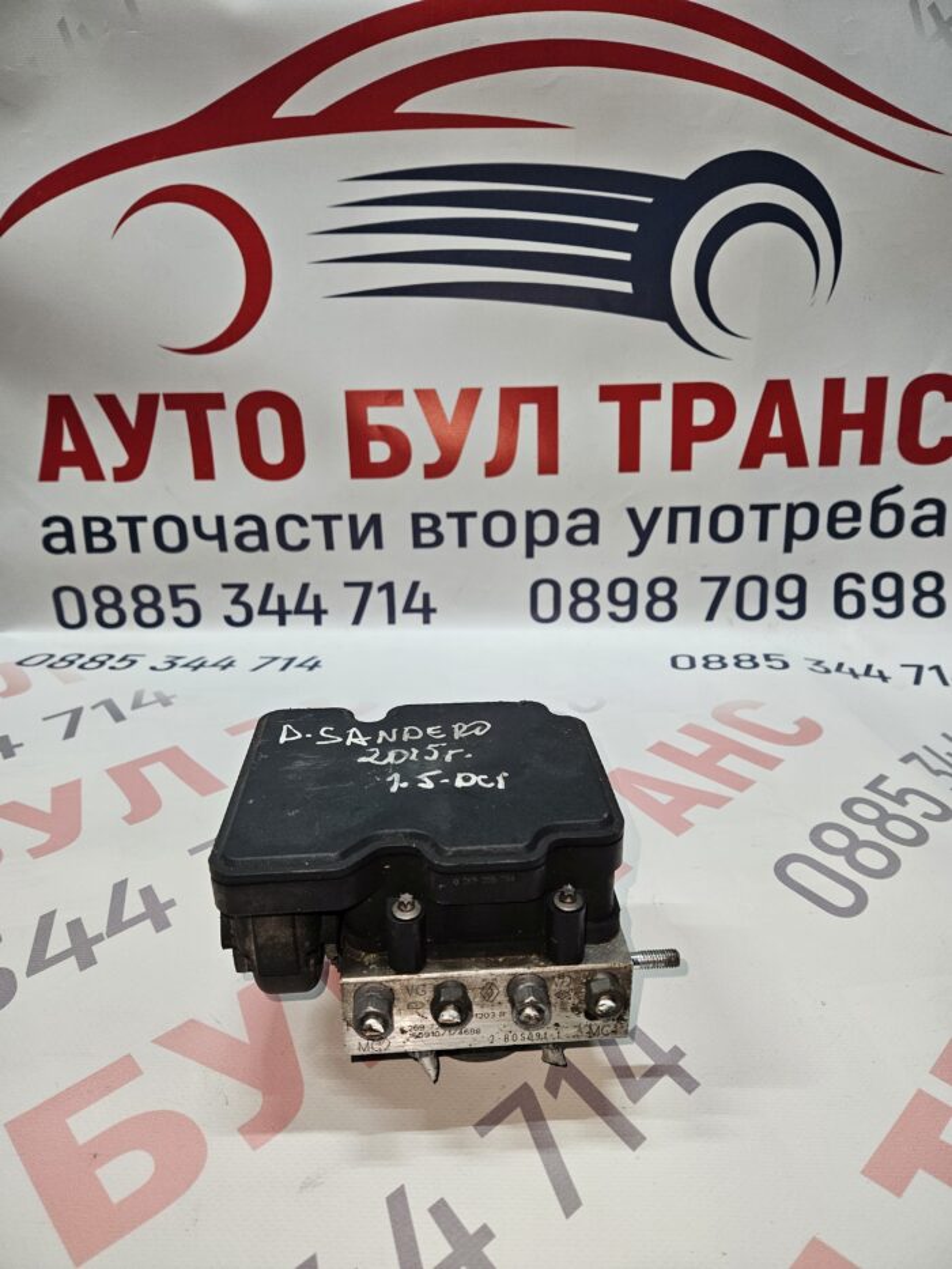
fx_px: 843
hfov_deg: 58.9
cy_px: 634
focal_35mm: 23
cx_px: 476
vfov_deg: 73.9
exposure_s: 1/100
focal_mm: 5.4
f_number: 1.8
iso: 250
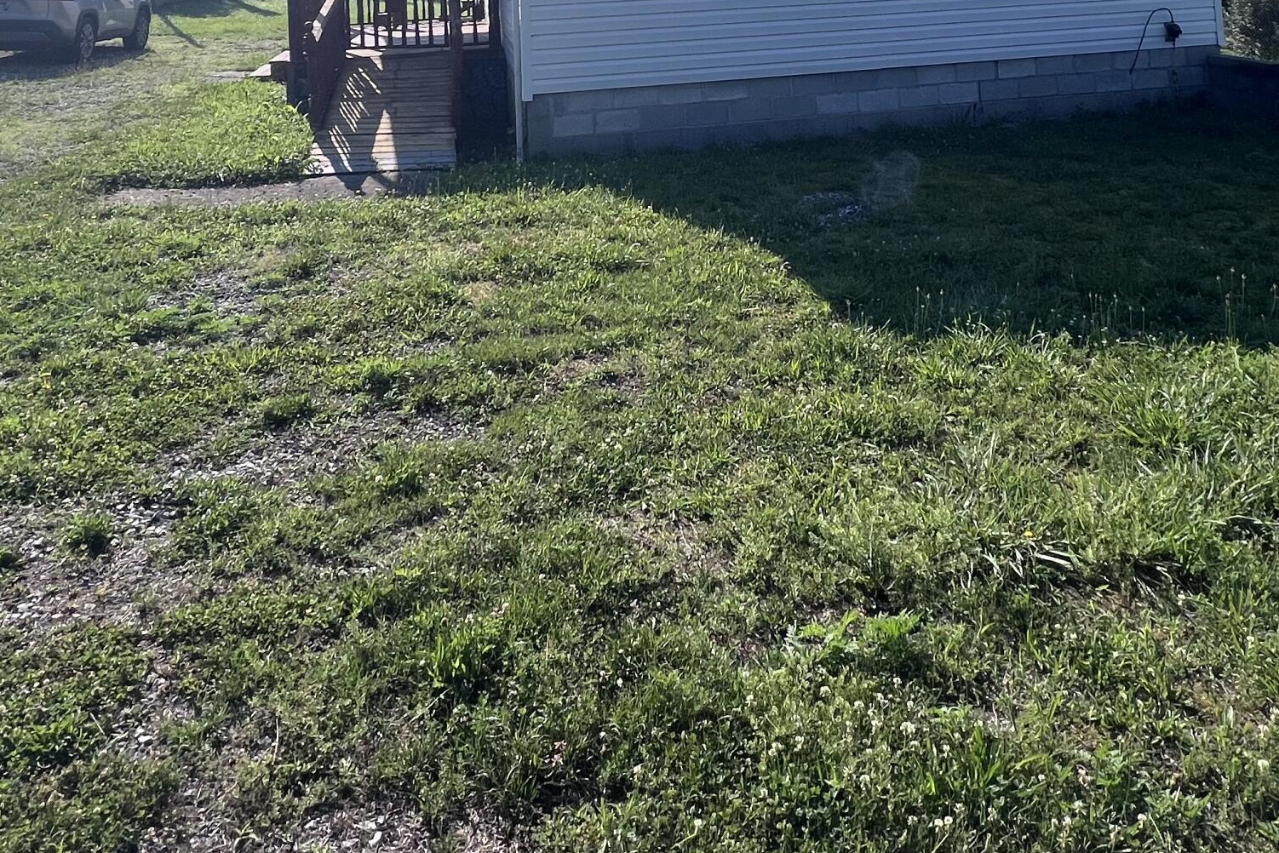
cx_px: 662
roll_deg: +3.5
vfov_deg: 39.3
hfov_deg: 67.4
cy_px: -86
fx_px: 959
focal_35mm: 27
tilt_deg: +3.4
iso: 32
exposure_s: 1/2053
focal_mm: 1.57
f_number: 1.8
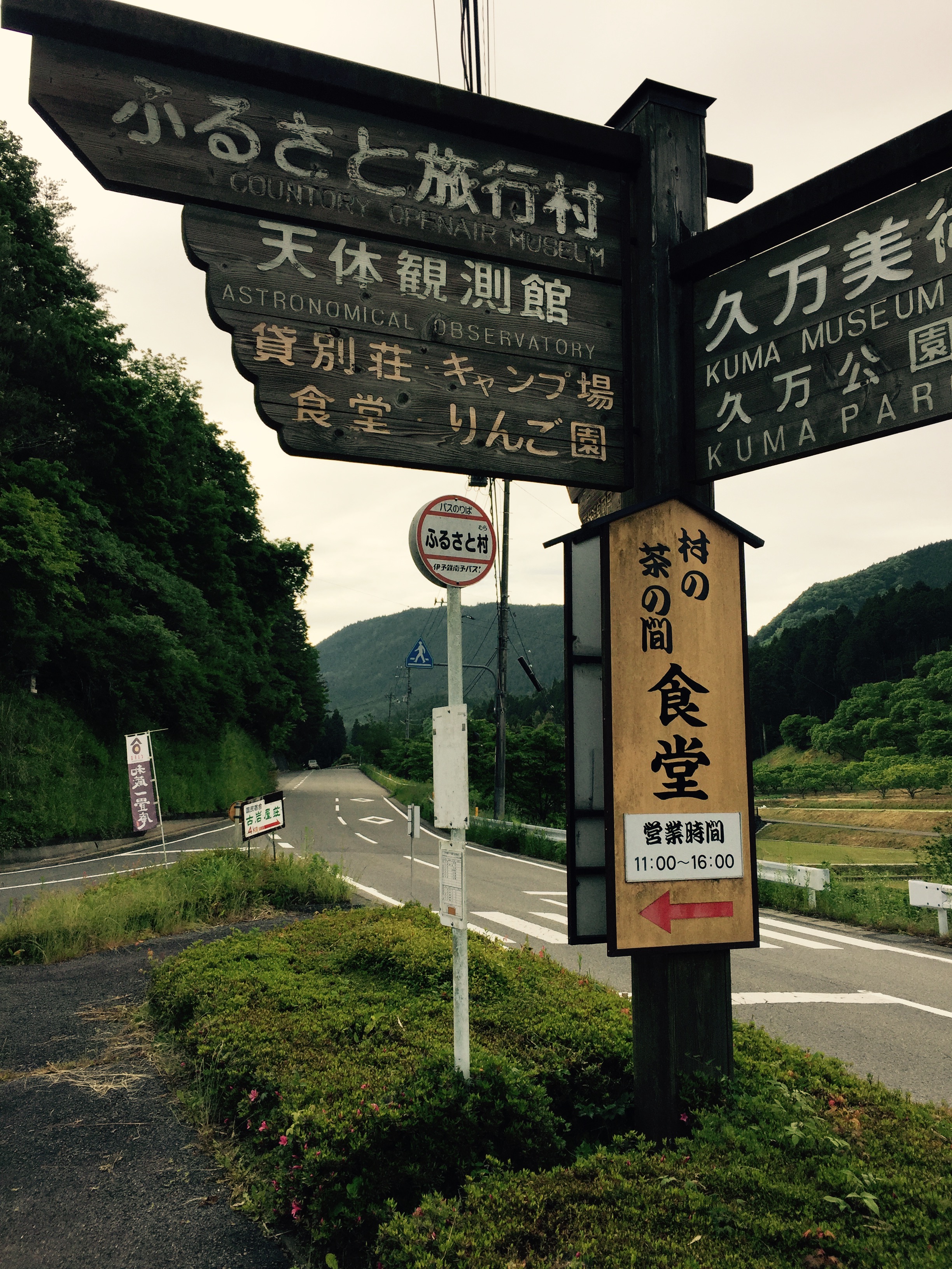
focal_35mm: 29
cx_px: 476
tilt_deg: +8.8
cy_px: 634
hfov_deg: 48.2
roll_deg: +0.4
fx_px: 1063
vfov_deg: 61.7
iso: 32
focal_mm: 4.15
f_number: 2.2
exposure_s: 1/1068
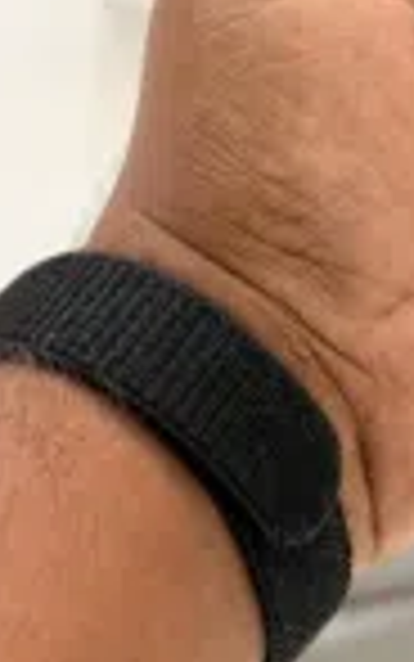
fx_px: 2489
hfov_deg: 9.2
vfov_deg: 15.0
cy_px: 63
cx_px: 634
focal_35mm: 138
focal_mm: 6.76
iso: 50
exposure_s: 1/145
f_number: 1.78
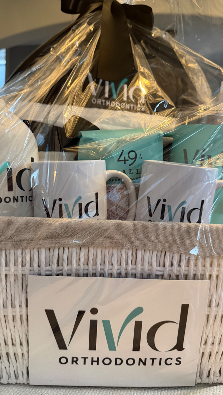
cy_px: 193
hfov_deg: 42.9
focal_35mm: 27
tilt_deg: -1.5
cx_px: 104
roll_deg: -1.7
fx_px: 284
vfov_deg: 69.8
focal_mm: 6.76
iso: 500
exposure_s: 1/60
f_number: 1.78
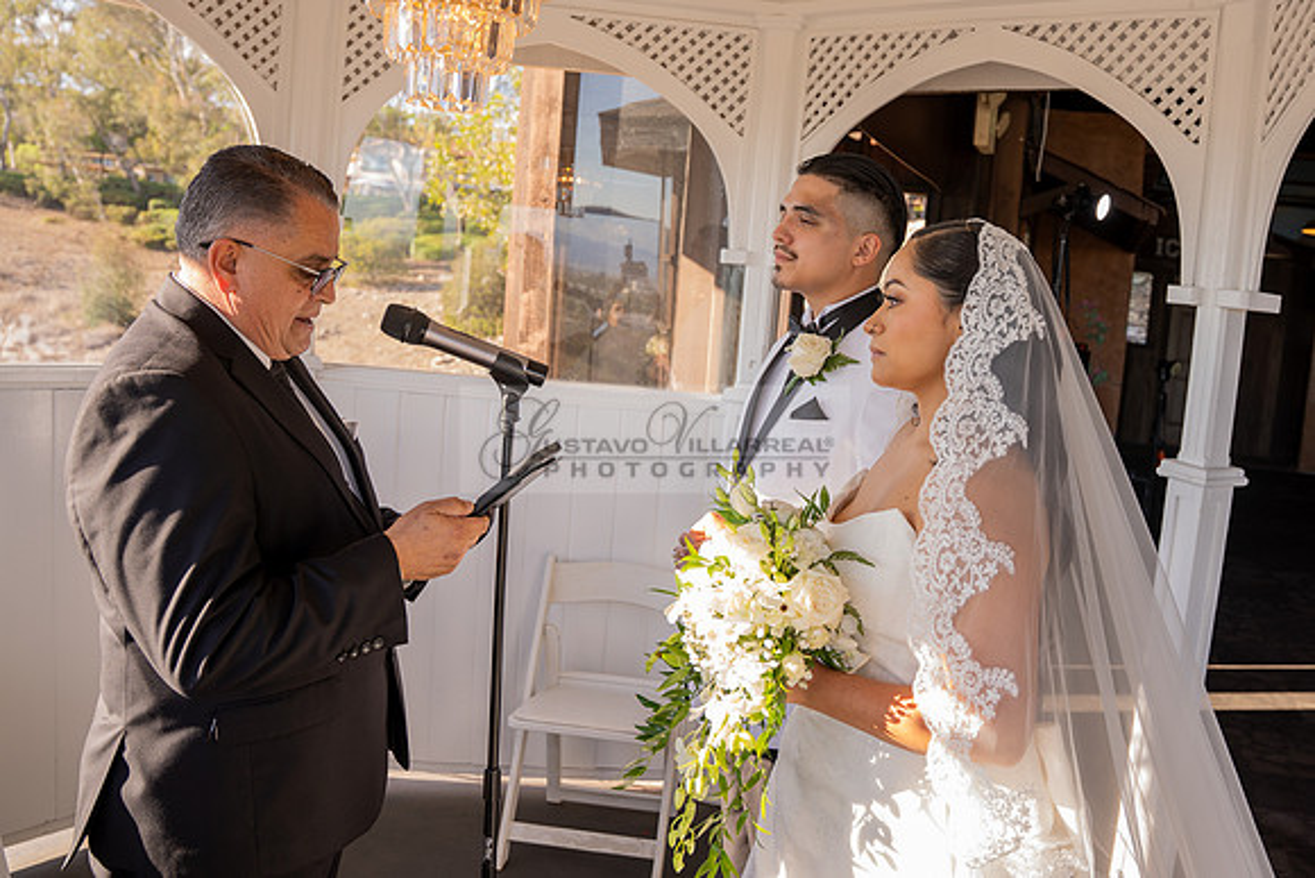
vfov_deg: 44.2
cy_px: 404
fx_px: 1081
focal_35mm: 30
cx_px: 801
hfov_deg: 62.0
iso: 100
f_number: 3.5
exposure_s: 1/100
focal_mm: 24
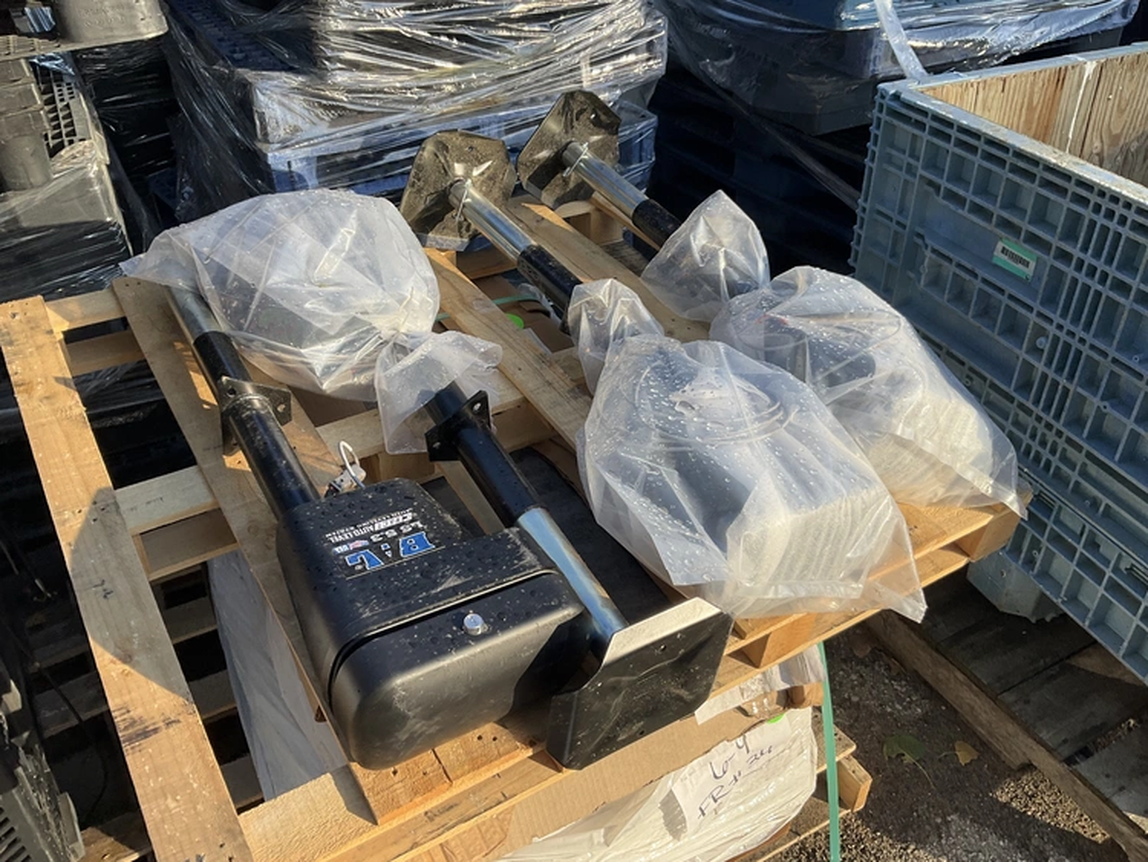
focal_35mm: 29
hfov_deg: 61.6
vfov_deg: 48.3
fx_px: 962
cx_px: 574
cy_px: 431
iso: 25
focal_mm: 3
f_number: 1.8
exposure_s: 1/406
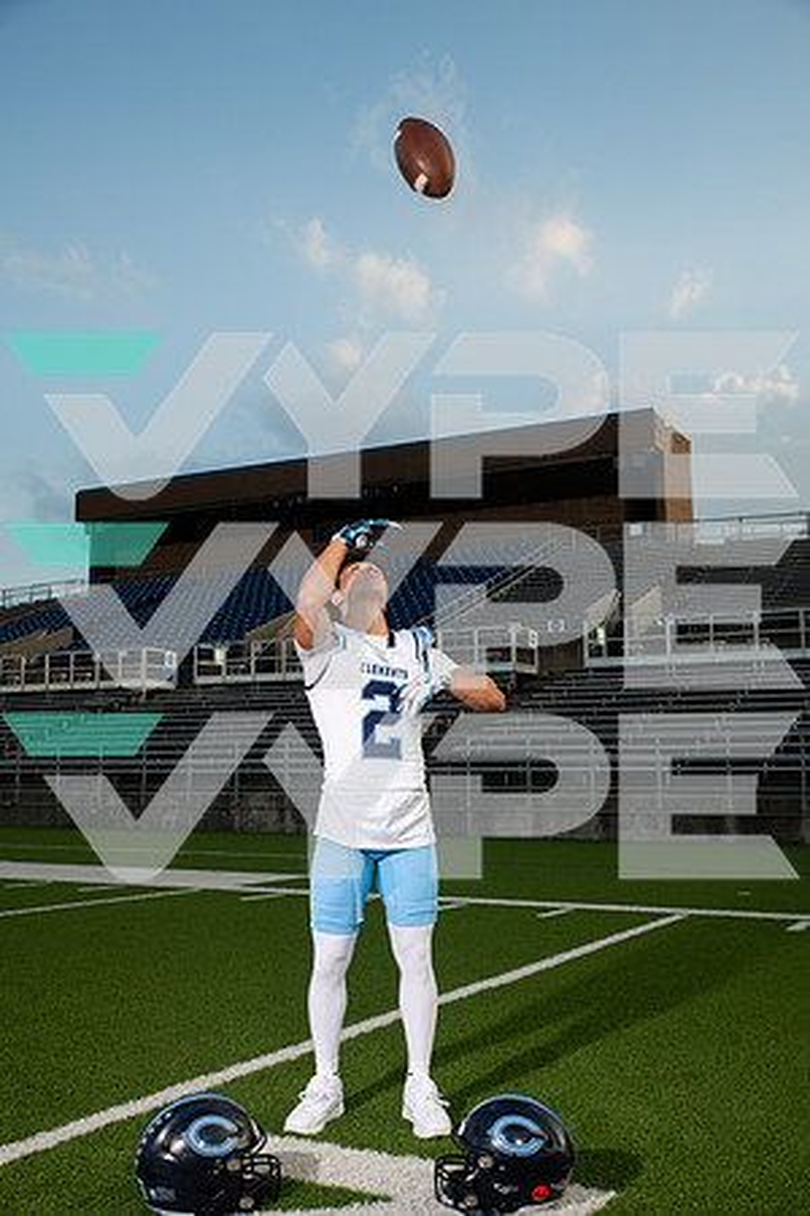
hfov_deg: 36.9
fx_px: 1215
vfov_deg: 53.1
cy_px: 608
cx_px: 405
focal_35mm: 36
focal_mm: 36
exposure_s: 1/320
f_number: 7.1
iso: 160
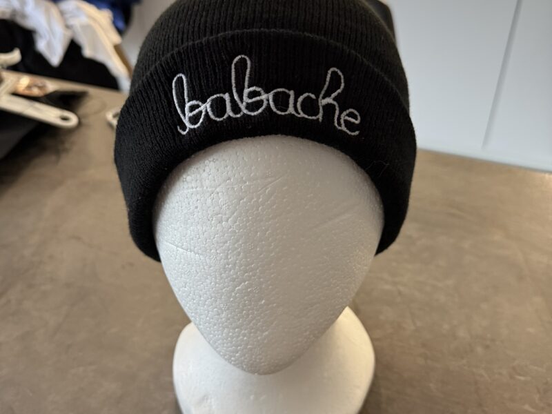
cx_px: 276
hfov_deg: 71.6
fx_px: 383
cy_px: 207
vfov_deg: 56.8
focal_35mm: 24
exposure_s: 1/60
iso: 400
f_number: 1.78
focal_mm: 6.76
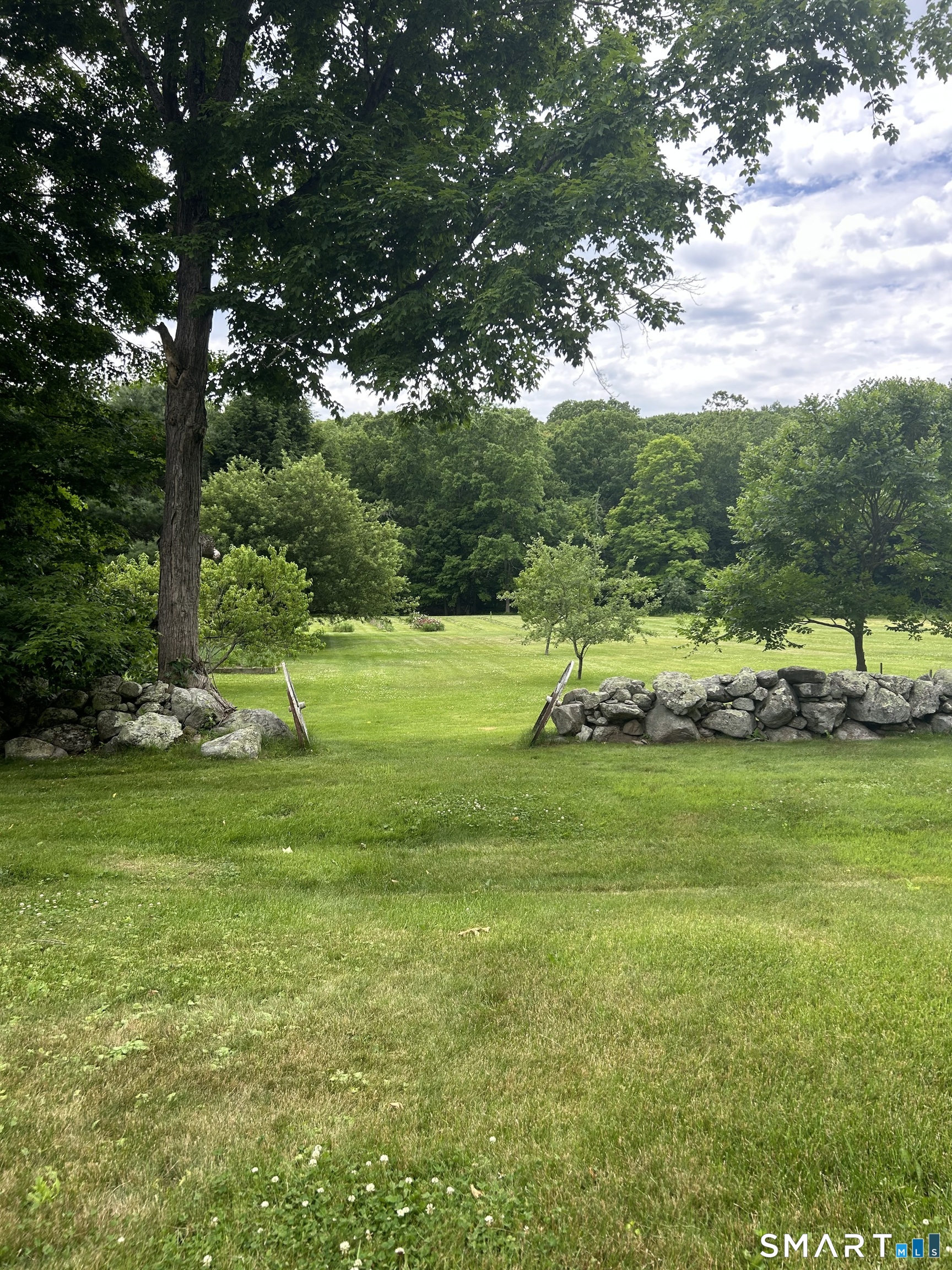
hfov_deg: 53.1
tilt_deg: -2.9
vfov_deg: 67.3
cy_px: 635
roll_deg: +0.2
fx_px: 953
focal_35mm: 26
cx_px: 476
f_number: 1.5
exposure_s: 1/917
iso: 50
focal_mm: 5.7
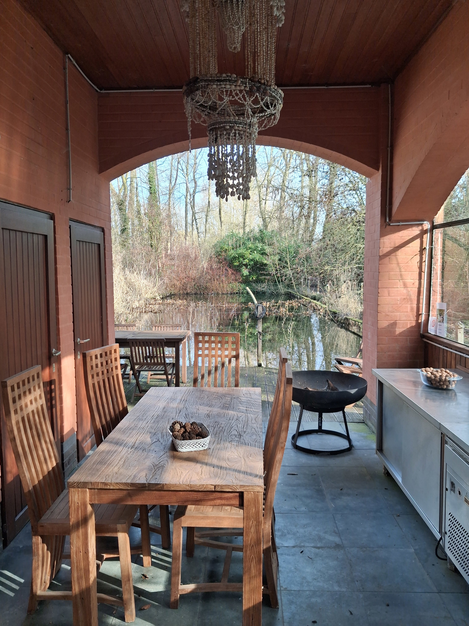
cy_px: 313
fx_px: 488
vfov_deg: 65.3
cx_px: 234
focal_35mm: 27
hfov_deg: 51.4
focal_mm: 4
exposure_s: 1/100
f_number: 1.8
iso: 32
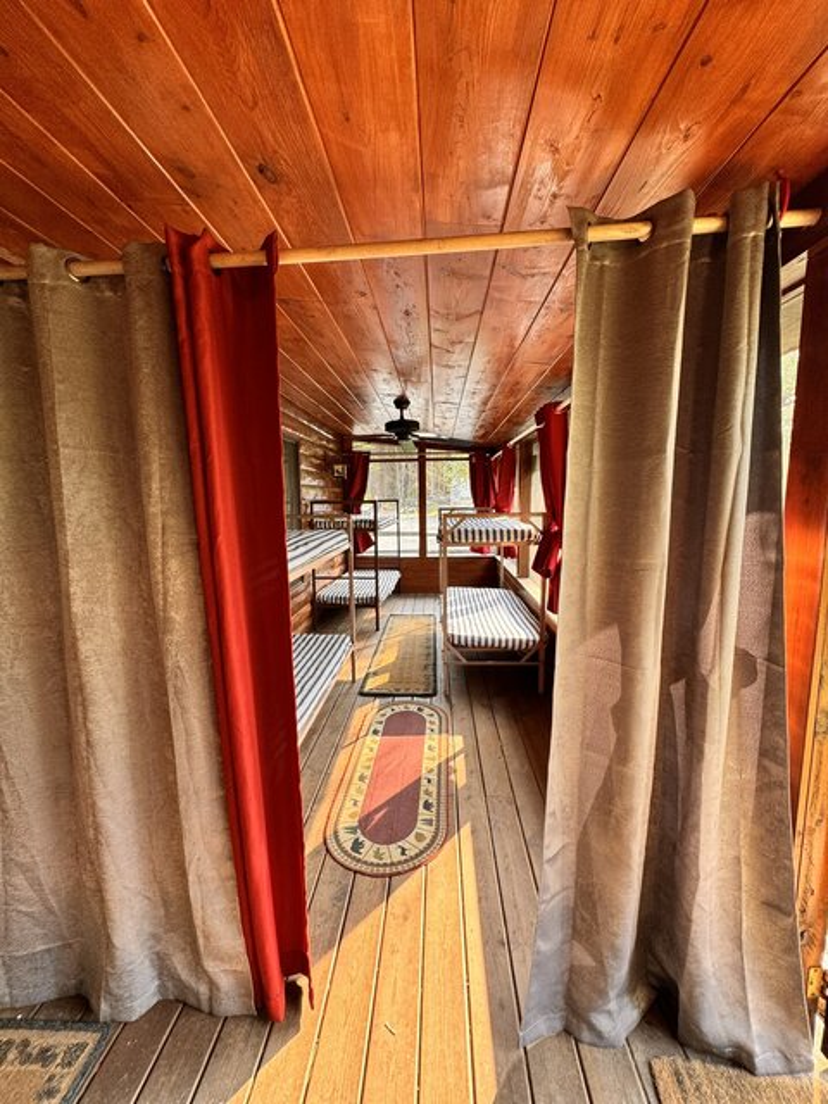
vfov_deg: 102.1
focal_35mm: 14
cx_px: 414
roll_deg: +0.8
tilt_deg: -7.6
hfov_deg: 85.7
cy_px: 552
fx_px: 446
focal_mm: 2.22
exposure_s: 1/99
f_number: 2.2
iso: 125
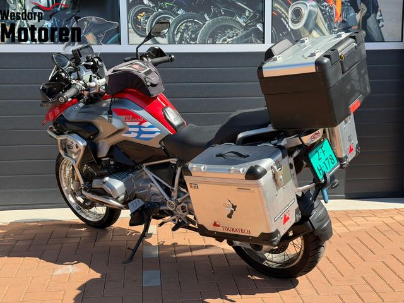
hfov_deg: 39.7
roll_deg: +0.9
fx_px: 560
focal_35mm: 48
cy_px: 152
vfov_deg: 30.3
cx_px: 202
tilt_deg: -9.0
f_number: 1.78
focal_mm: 6.76
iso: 80
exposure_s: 1/2342
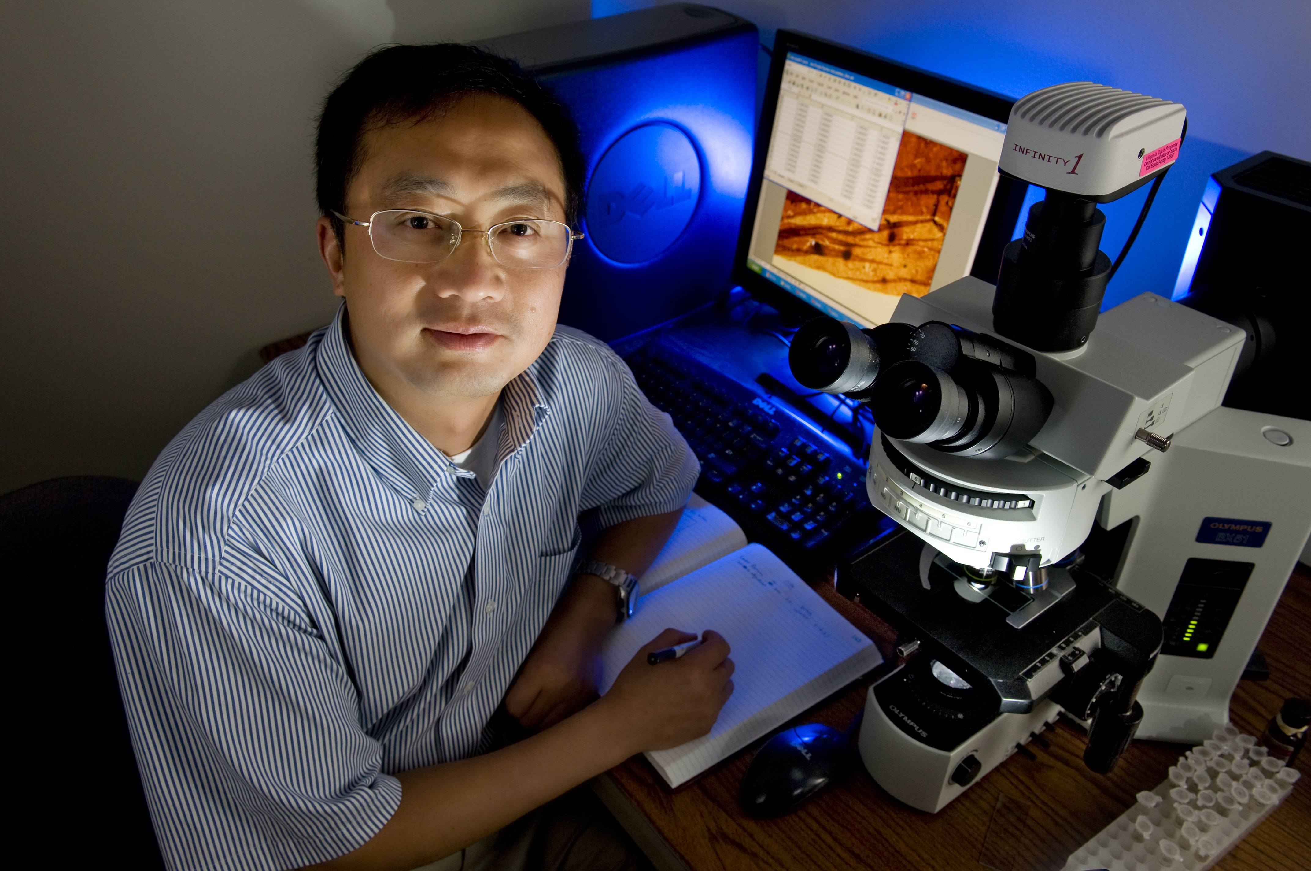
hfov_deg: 67.4
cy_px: 436
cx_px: 656
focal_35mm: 27
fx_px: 982
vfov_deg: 47.8
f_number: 8
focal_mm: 27
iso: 400
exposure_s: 1/25
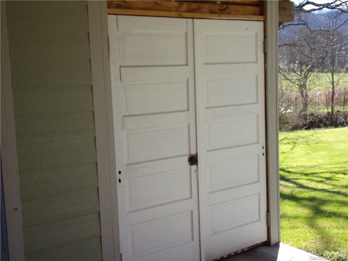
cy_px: 130
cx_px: 174
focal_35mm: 39
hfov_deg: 47.9
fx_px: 392
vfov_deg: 36.8
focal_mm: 7
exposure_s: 1/240
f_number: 3.9
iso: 80
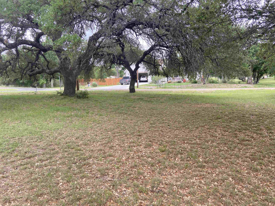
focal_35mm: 26
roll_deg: +0.8
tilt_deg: -6.5
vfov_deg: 53.1
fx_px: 207
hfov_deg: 67.3
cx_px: 138
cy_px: 103
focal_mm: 4.25
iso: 32
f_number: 1.8
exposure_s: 1/175
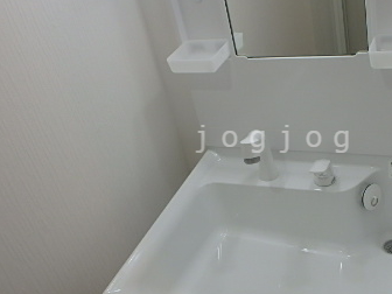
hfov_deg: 45.7
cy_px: 139
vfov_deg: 35.9
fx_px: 453
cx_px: 275
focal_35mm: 40
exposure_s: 1/60
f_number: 3.5
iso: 160
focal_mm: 3.7
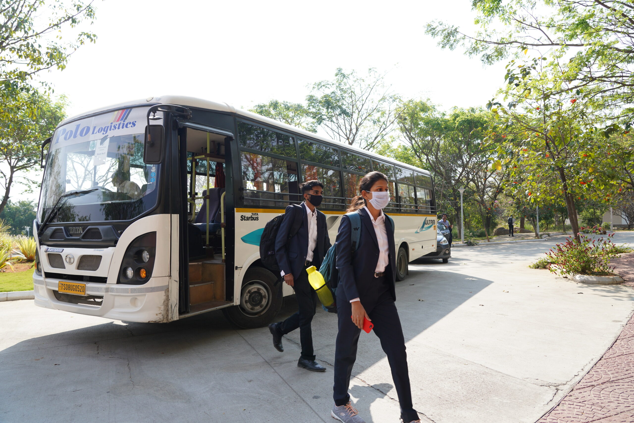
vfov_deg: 53.1
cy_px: 212
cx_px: 317
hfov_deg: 73.7
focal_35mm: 24
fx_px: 423
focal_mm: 24
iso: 250
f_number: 5.6
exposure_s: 1/400
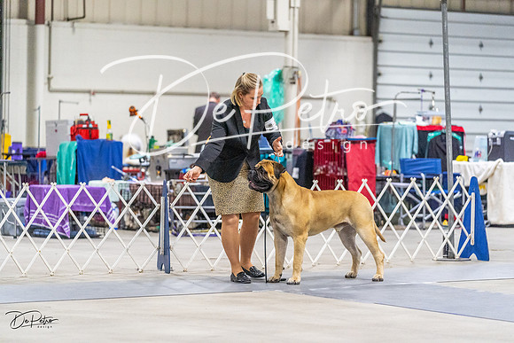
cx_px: 257
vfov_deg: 10.9
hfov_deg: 16.3
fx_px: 1799
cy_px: 172
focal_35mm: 126
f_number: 3.2
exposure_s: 1/320
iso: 6400
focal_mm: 126
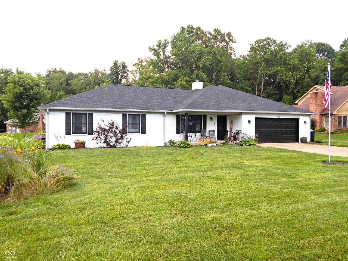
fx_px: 231
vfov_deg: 58.9
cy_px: 130
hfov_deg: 73.9
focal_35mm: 23
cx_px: 174
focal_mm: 4.2
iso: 125
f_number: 3
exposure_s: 1/800
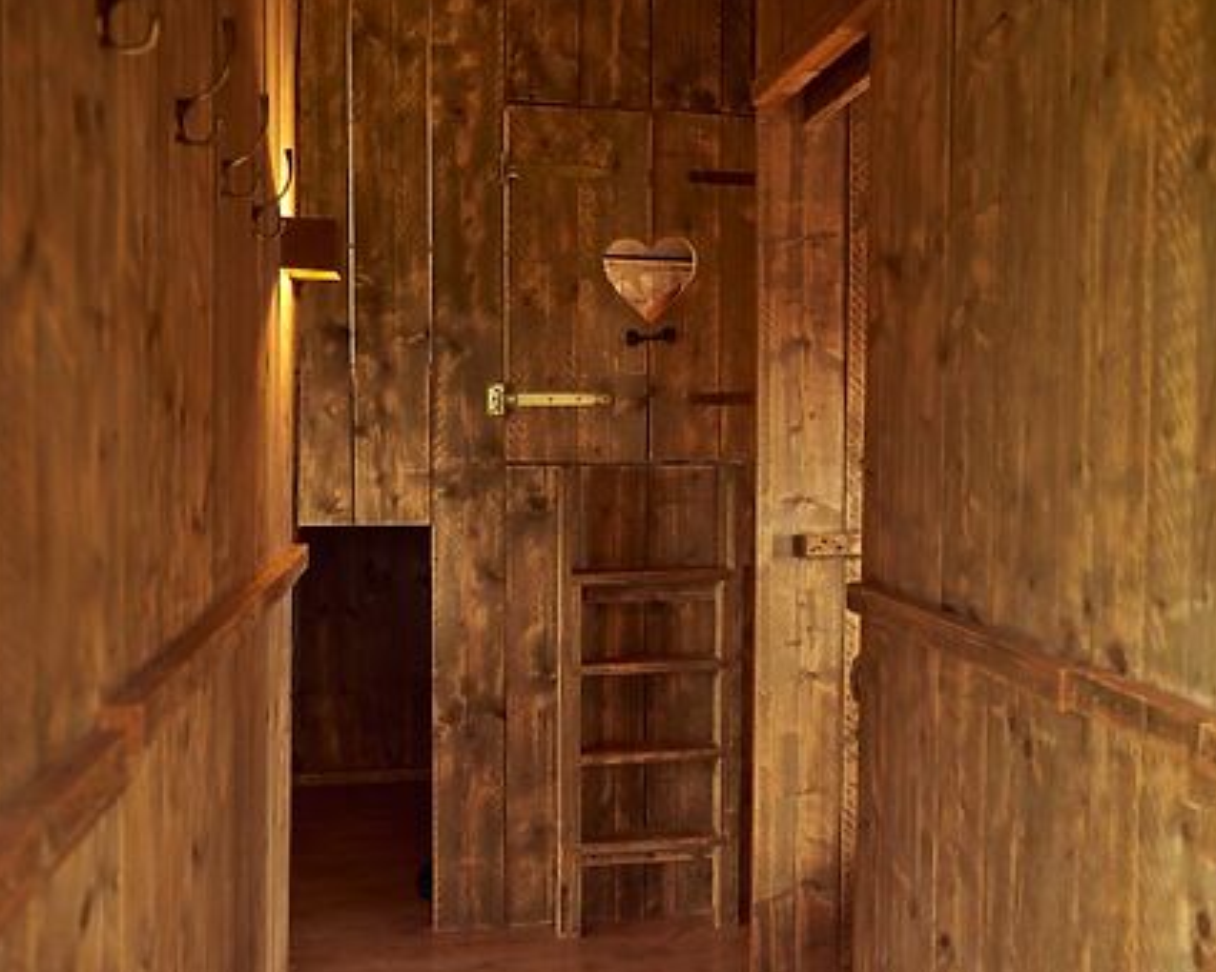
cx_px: 810
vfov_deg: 36.5
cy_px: 493
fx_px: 1476
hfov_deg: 44.2
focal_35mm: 41
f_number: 4
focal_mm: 32
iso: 640
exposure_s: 1/125
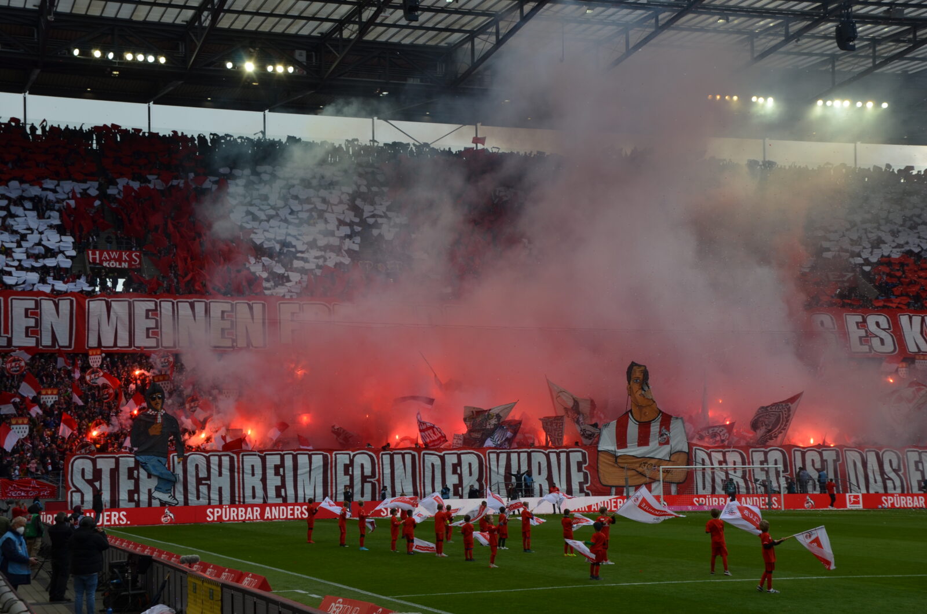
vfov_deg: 22.5
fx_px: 1542
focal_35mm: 60
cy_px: 307
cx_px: 464
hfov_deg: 33.5
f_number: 8
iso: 180
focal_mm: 40
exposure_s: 1/250
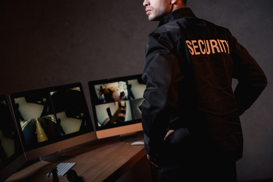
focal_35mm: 50
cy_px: 91
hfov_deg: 39.6
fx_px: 379
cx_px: 136
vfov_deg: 27.0
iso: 160
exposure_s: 1/250
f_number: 4
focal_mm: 50
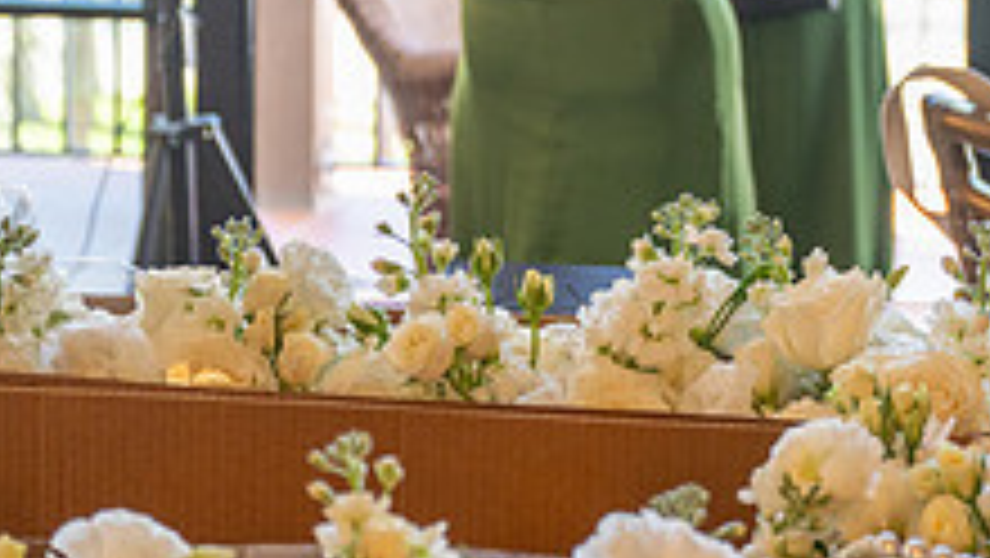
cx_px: 1242
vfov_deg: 10.4
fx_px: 2968
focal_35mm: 113
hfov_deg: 17.9
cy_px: -241
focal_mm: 41
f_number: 2.8
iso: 500
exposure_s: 1/200
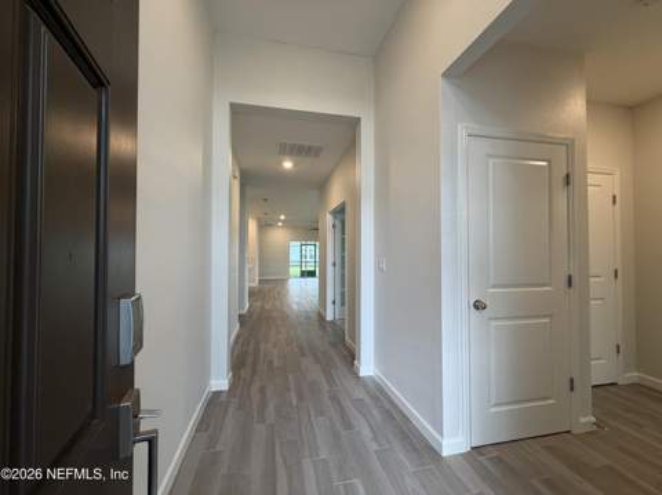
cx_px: 331
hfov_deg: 102.1
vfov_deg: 85.6
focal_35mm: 14
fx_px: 267
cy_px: 248
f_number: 2.2
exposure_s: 1/120
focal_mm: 2.22
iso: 250
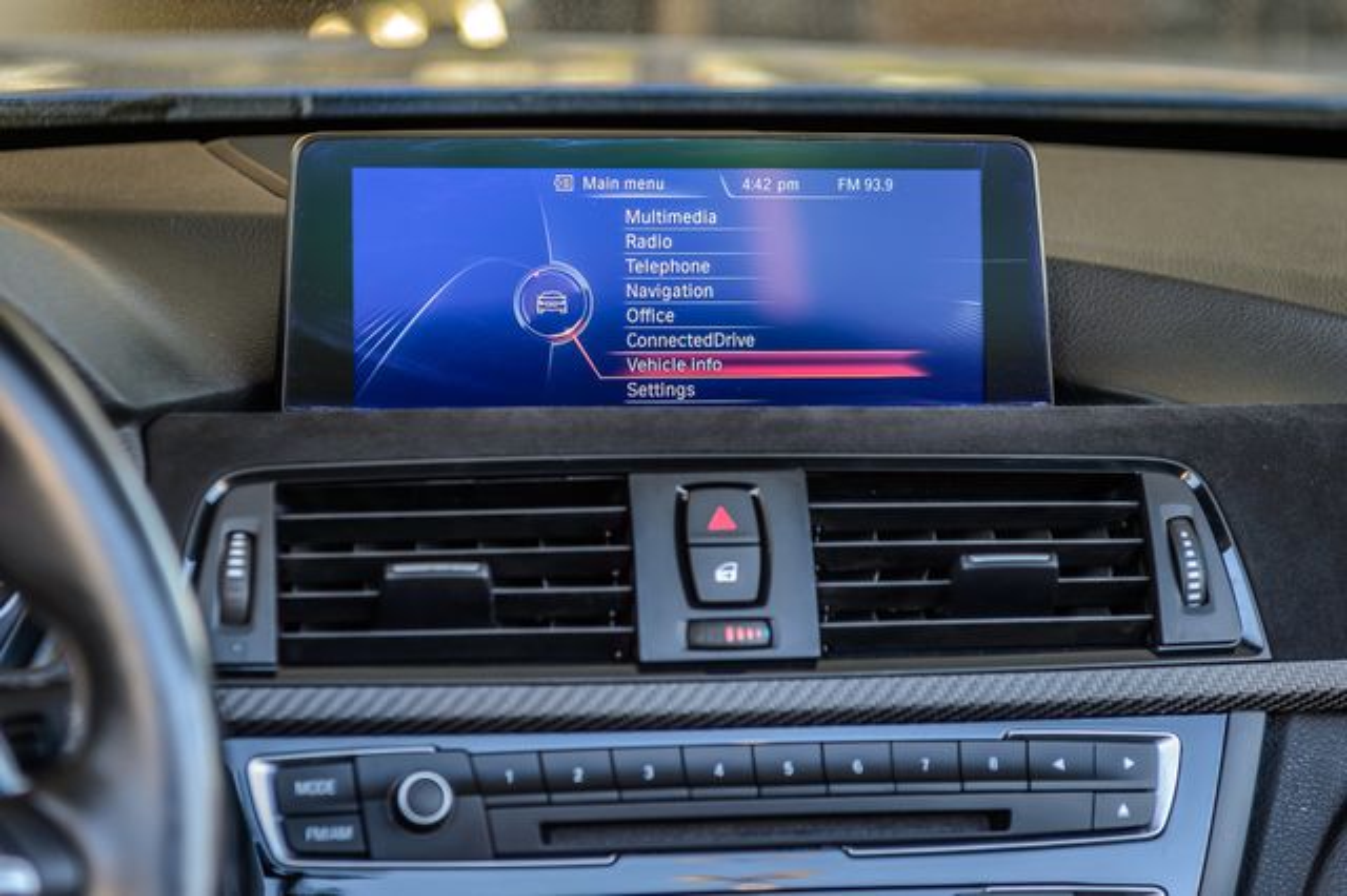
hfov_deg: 23.2
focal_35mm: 88
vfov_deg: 15.6
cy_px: 335
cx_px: 662
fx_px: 3276
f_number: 4
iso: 400
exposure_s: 1/80
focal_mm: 70
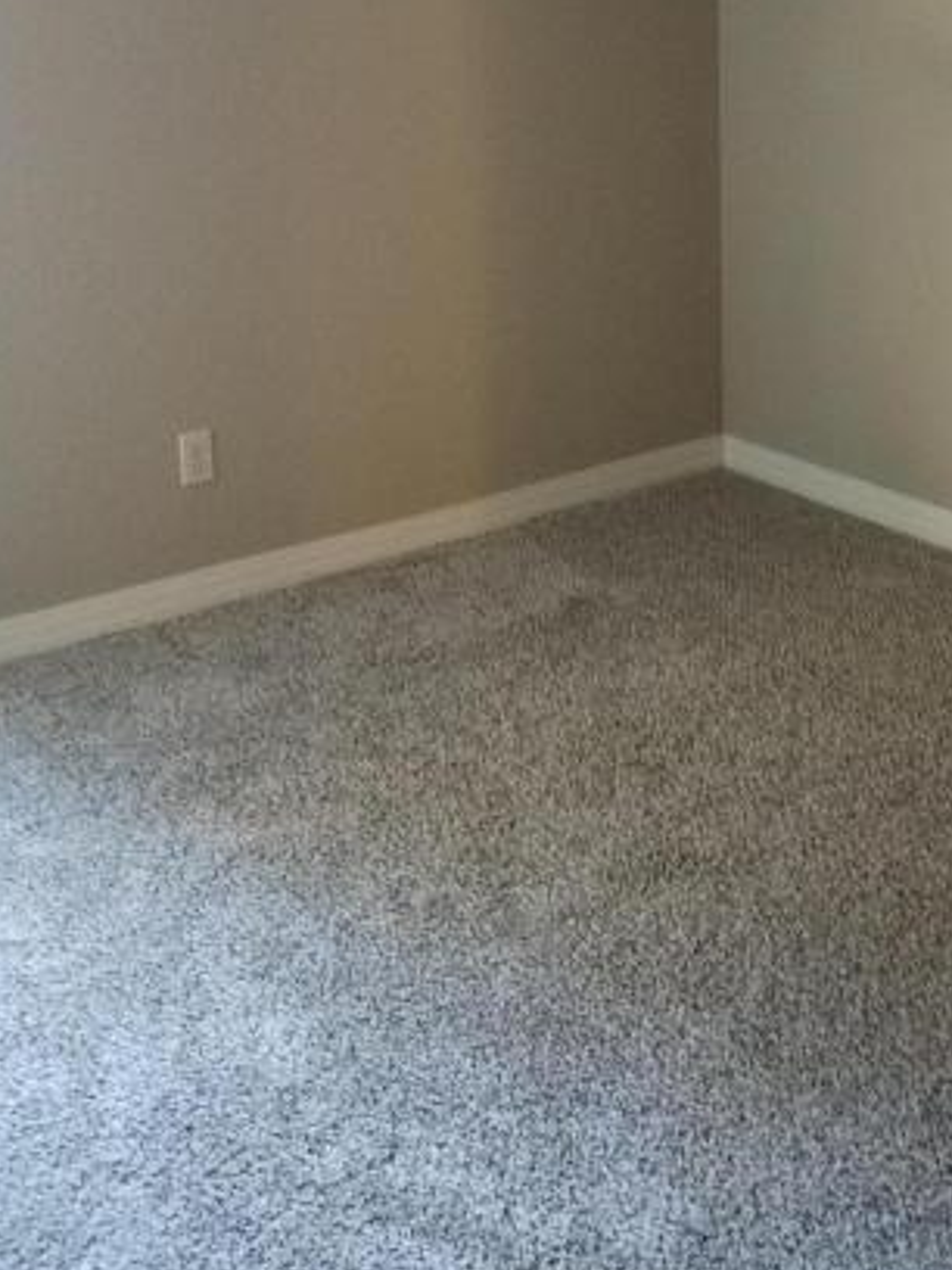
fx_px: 1797
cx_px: 709
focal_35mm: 49
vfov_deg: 37.9
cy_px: 314
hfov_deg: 29.2
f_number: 1.7
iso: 320
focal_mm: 4.2
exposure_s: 1/10
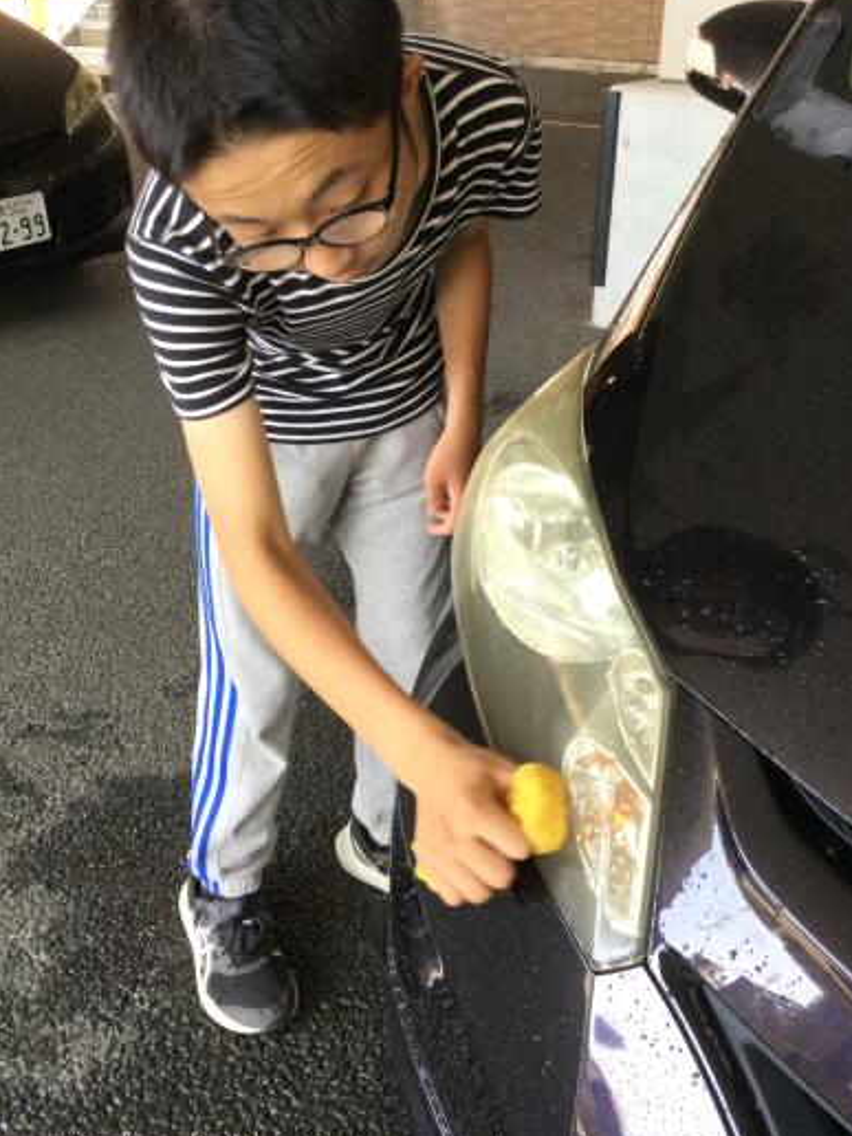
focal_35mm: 32
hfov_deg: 44.2
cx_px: 436
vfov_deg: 56.8
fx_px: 1050
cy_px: 556
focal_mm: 3.3
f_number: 2.4
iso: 32
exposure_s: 1/40
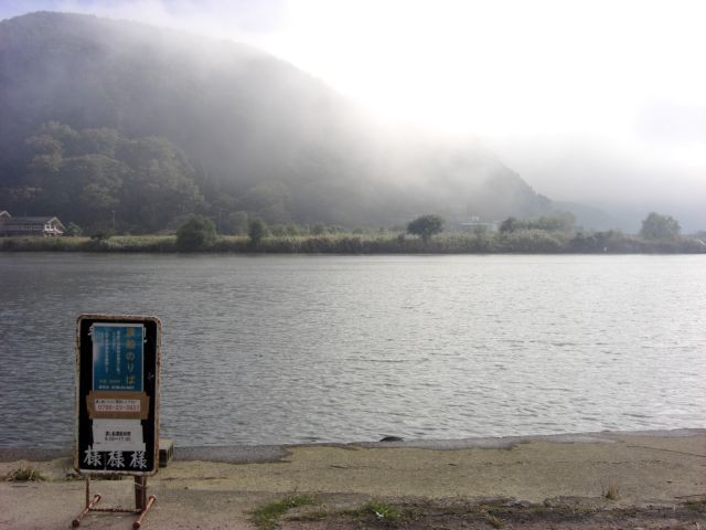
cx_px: 353
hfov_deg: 49.0
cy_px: 265
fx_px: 775
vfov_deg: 37.7
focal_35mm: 38
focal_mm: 7.9
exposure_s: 1/250
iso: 80
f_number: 8
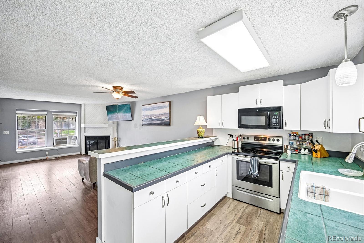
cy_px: 122
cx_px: 182
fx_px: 142
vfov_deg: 81.2
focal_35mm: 14
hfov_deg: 104.3
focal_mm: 14
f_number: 9
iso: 400
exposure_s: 1/15
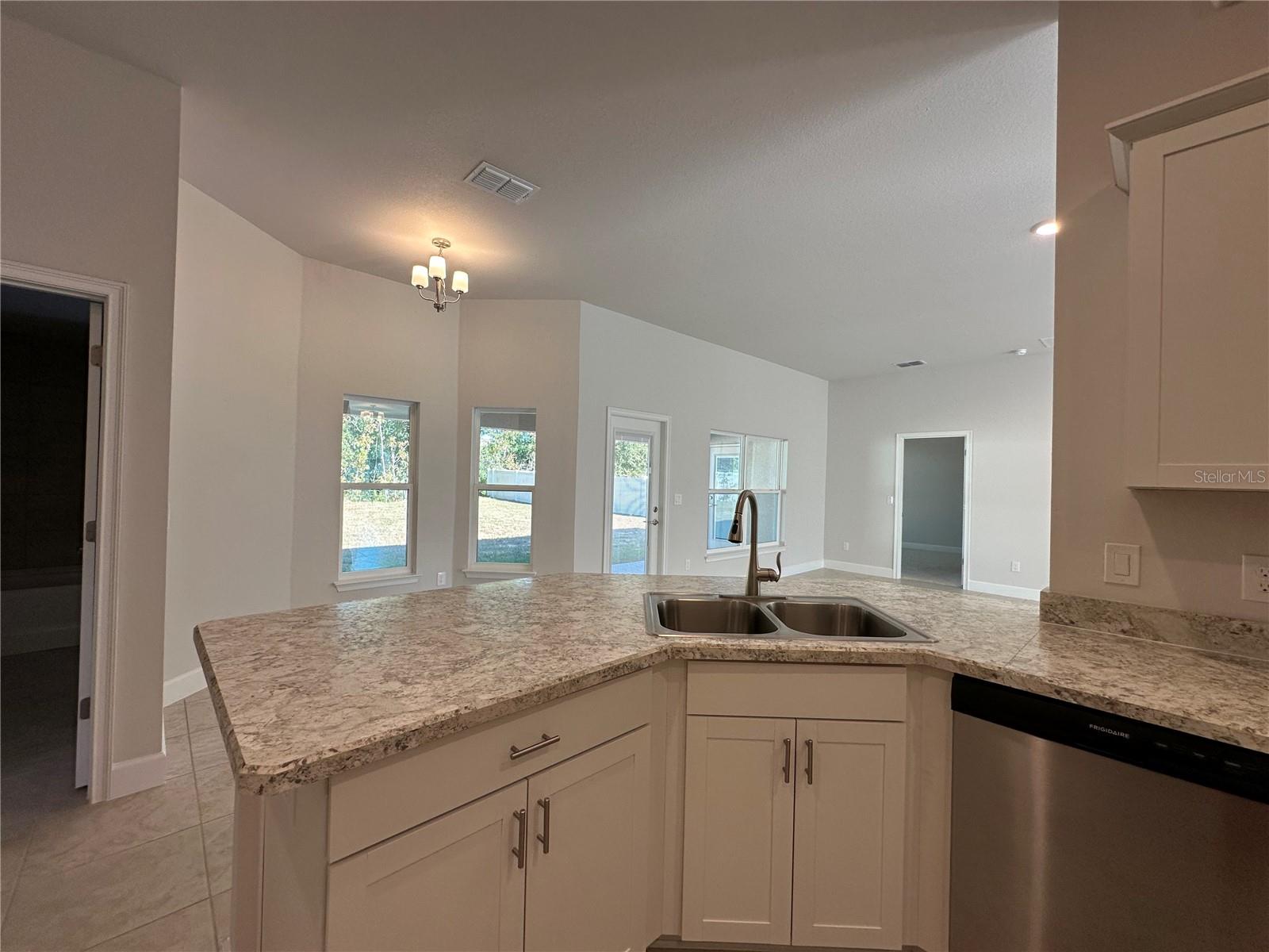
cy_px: 476
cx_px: 634
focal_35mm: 14
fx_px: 513
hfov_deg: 102.1
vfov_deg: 85.7
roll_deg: -1.5
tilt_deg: +0.9
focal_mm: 2.22
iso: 80
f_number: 2.2
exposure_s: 1/120
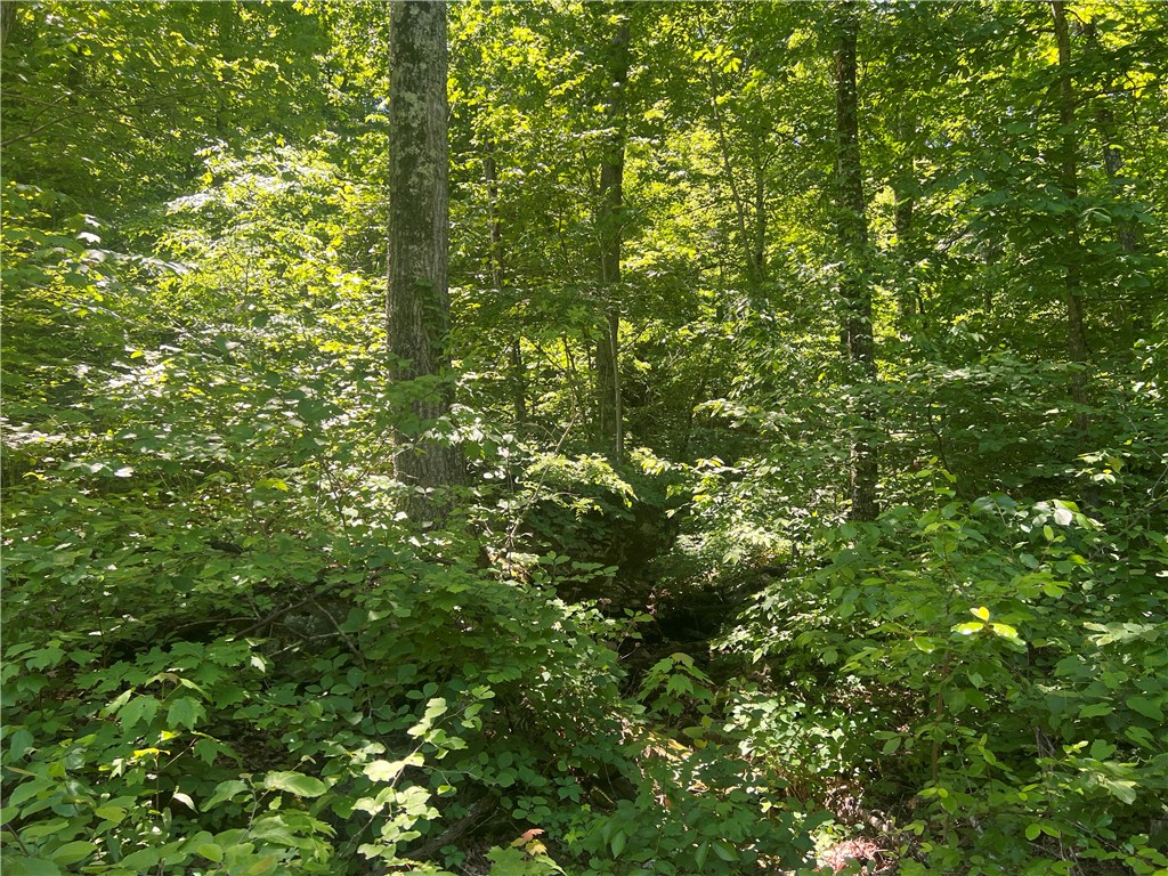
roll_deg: -1.2
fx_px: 877
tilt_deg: +11.1
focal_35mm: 26
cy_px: 438
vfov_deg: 53.1
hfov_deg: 67.3
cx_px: 584
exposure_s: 1/247
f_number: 1.5
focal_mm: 5.7
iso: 40
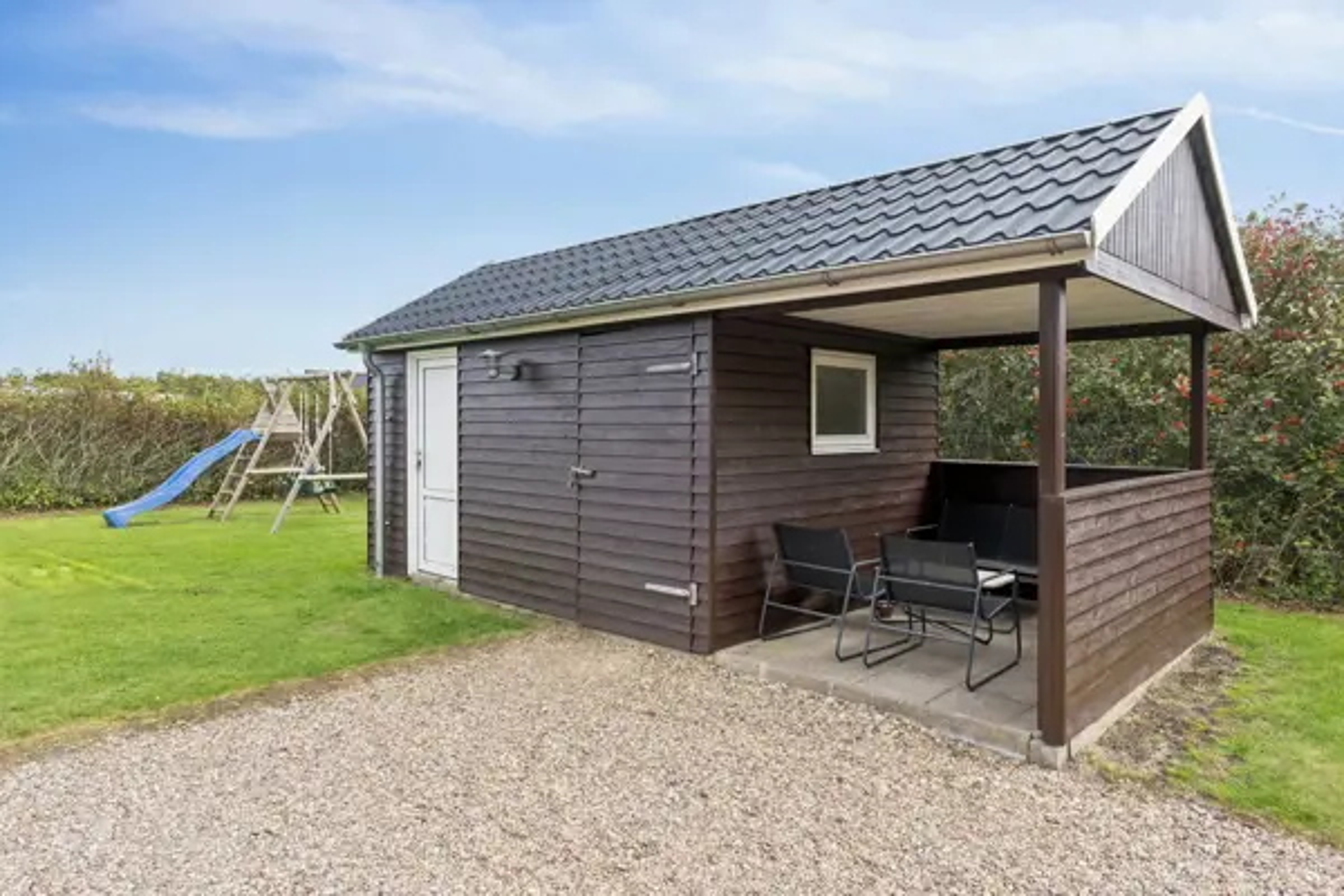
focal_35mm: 23
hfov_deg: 75.5
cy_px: 448
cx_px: 672
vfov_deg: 54.6
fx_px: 868
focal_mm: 15.5
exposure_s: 1/160
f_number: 7.1
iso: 200
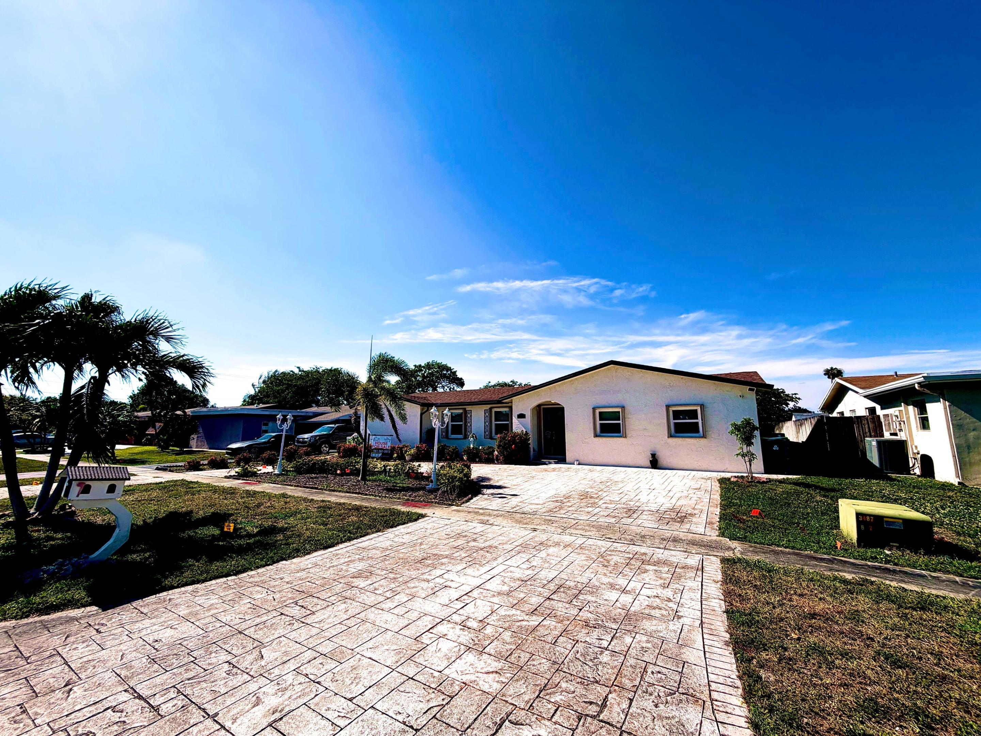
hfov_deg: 102.1
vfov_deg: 85.7
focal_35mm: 14
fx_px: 397
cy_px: 368
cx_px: 490
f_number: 2.2
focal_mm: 2.22
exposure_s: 1/1189
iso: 20
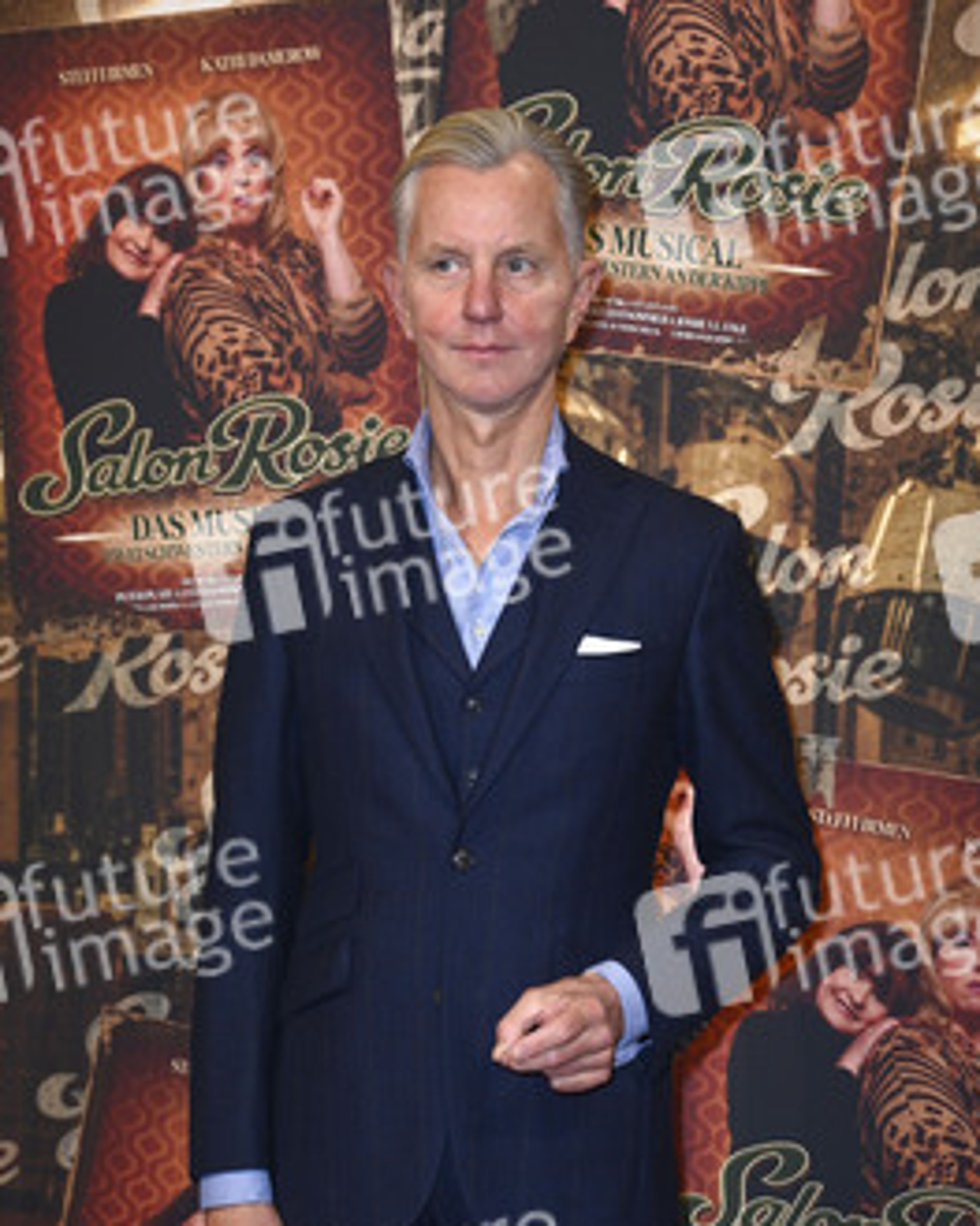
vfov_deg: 16.8
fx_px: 4135
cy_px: 742
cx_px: 488
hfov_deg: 13.5
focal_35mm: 114
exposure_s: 1/250
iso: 1250
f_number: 5.6
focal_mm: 100
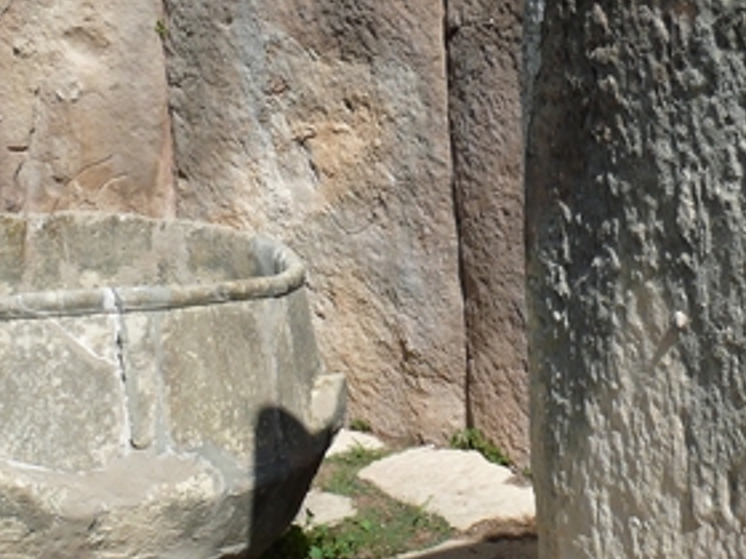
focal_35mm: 75
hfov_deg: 26.0
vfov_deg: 19.6
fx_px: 1616
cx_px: 418
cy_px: 205
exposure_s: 1/400
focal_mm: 7.4
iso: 100
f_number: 8
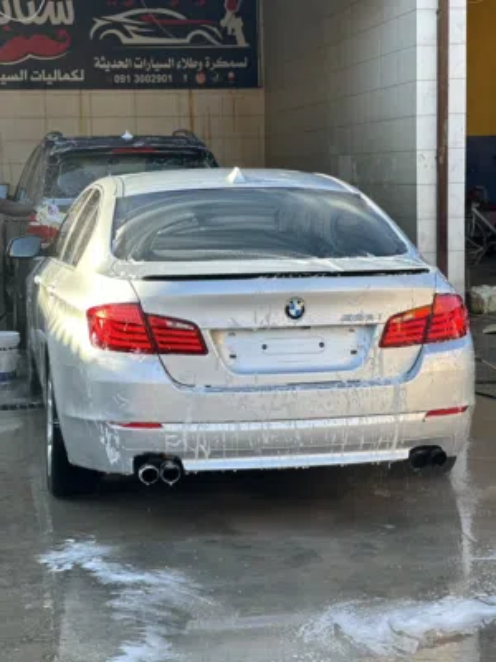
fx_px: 1471
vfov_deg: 25.3
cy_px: 331
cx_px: 248
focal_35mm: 77
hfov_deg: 19.1
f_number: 2.8
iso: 32
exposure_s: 1/121
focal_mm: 9
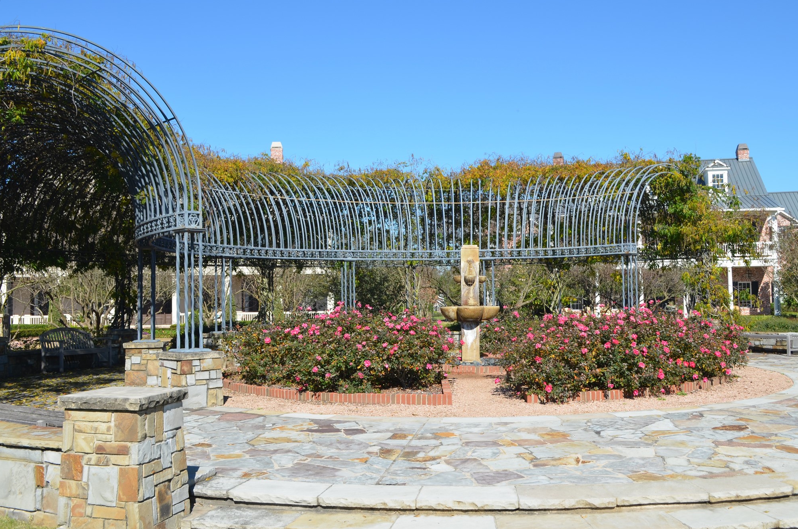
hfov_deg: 53.2
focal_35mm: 36
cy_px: 253
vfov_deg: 36.7
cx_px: 412
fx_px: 796
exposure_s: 1/250
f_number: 8
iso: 110
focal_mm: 22
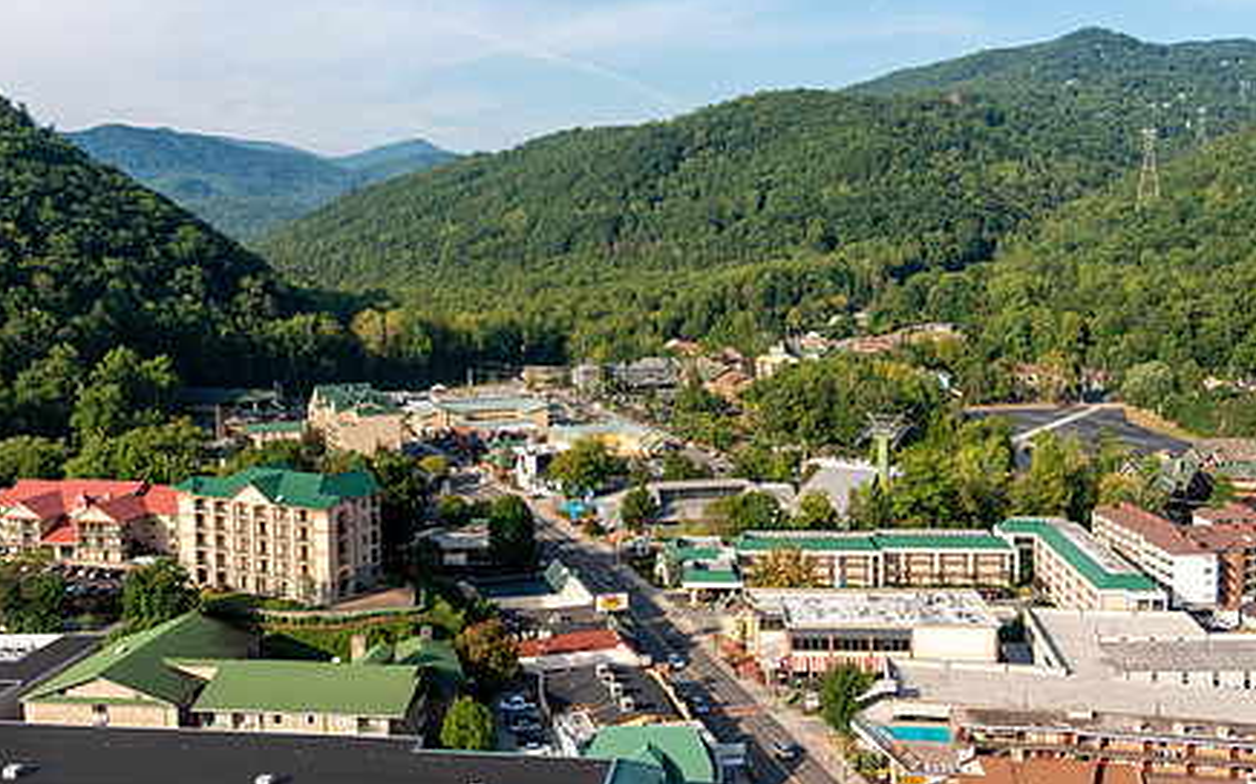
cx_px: 622
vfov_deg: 33.4
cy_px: 316
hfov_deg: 51.6
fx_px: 1300
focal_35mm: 38
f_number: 3.5
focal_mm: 28
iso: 100
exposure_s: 1/800
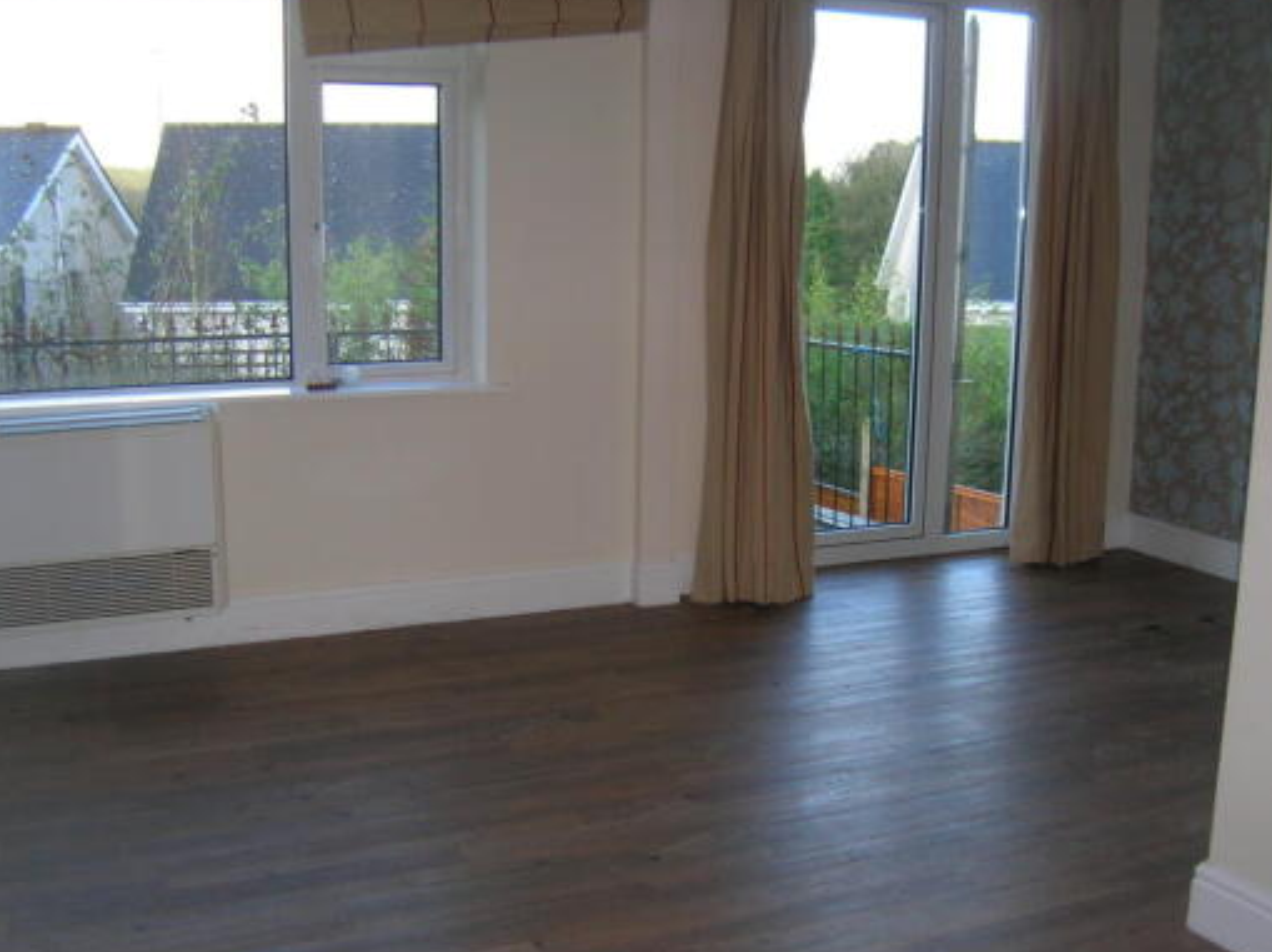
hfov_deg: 47.9
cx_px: 680
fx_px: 1432
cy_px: 528
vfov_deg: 36.7
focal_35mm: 39
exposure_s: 1/60.1
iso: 81
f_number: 2.9
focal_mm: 5.7
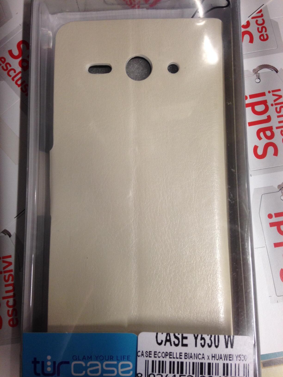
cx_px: 142
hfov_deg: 42.9
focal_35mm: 33
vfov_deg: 55.4
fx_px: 360
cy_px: 188
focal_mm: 4.12
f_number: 2.4
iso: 100
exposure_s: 1/20
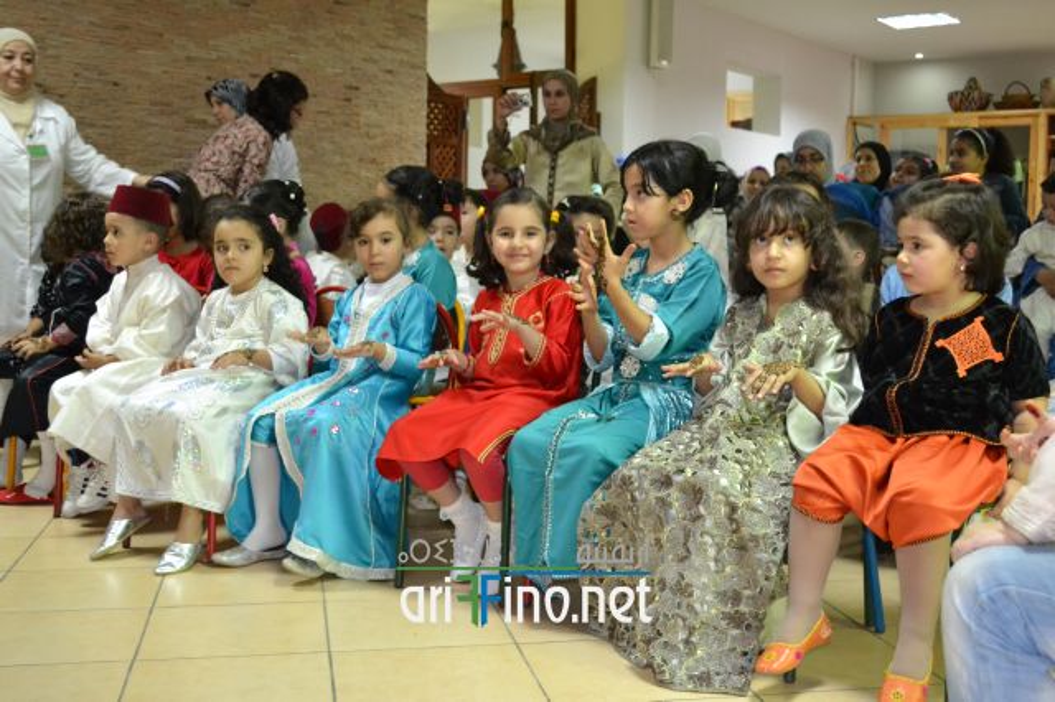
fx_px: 1274
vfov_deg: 30.8
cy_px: 351
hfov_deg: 45.0
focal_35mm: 44
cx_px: 528
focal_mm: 29
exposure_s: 1/60
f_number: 4.5
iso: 2800
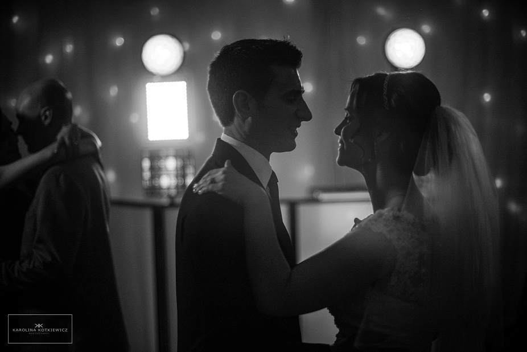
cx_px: 264
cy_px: 176
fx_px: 732
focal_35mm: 50
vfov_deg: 27.0
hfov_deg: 39.6
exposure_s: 1/1000
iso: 100
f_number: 1.4
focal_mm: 50
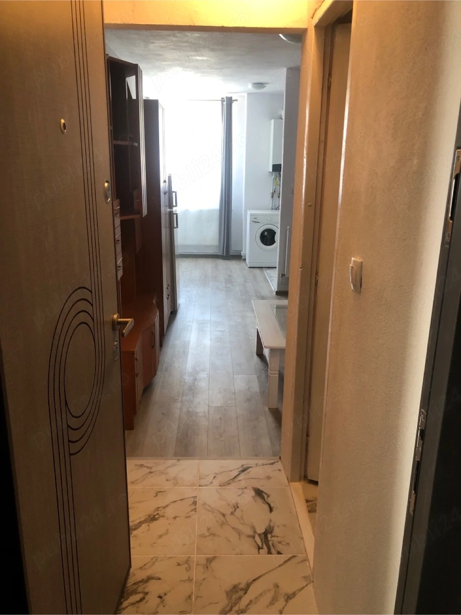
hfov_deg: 49.7
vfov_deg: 63.5
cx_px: 230
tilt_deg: -16.7
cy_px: 308
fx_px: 497
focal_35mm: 28
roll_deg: -0.8
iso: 40
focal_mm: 4
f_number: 1.8
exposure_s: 1/15
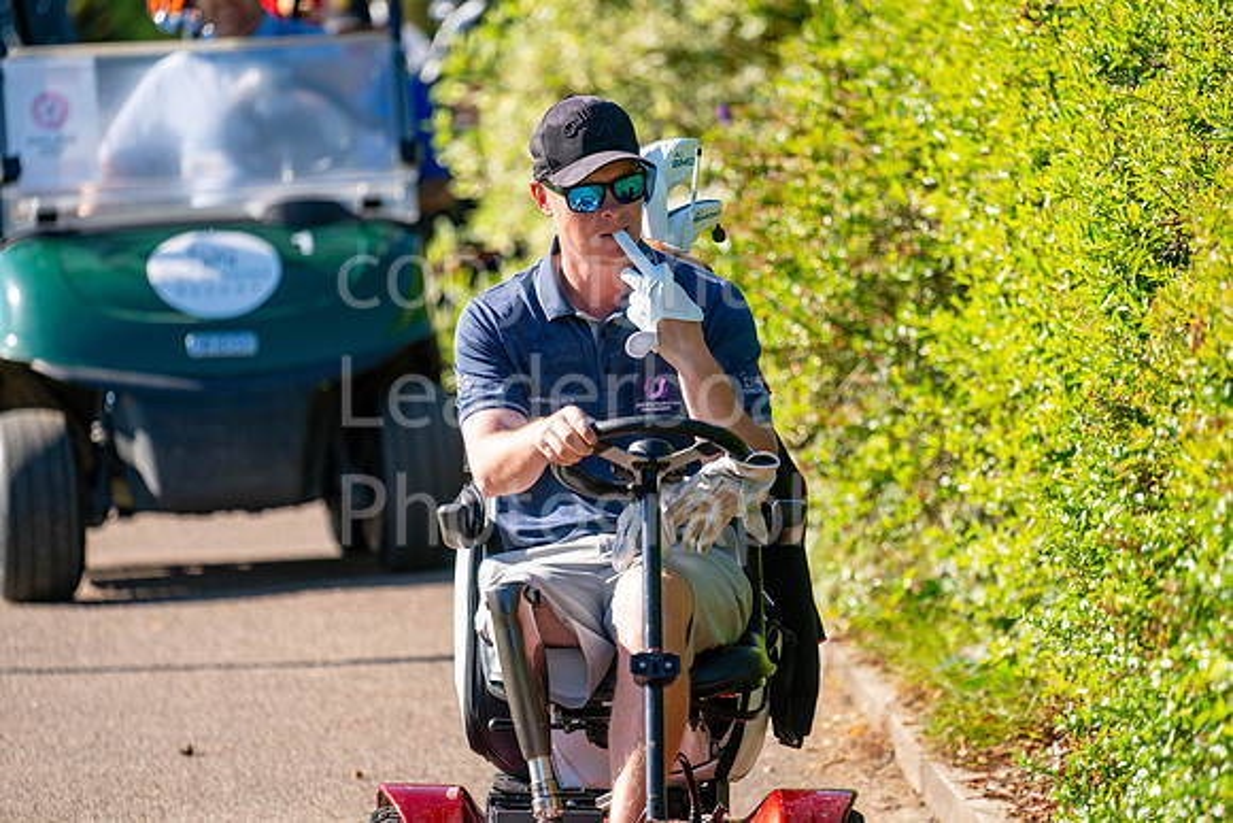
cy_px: 412
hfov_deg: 6.9
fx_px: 10277
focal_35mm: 300
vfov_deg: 4.6
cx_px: 616
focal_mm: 300
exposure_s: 1/1000
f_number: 4.5
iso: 250
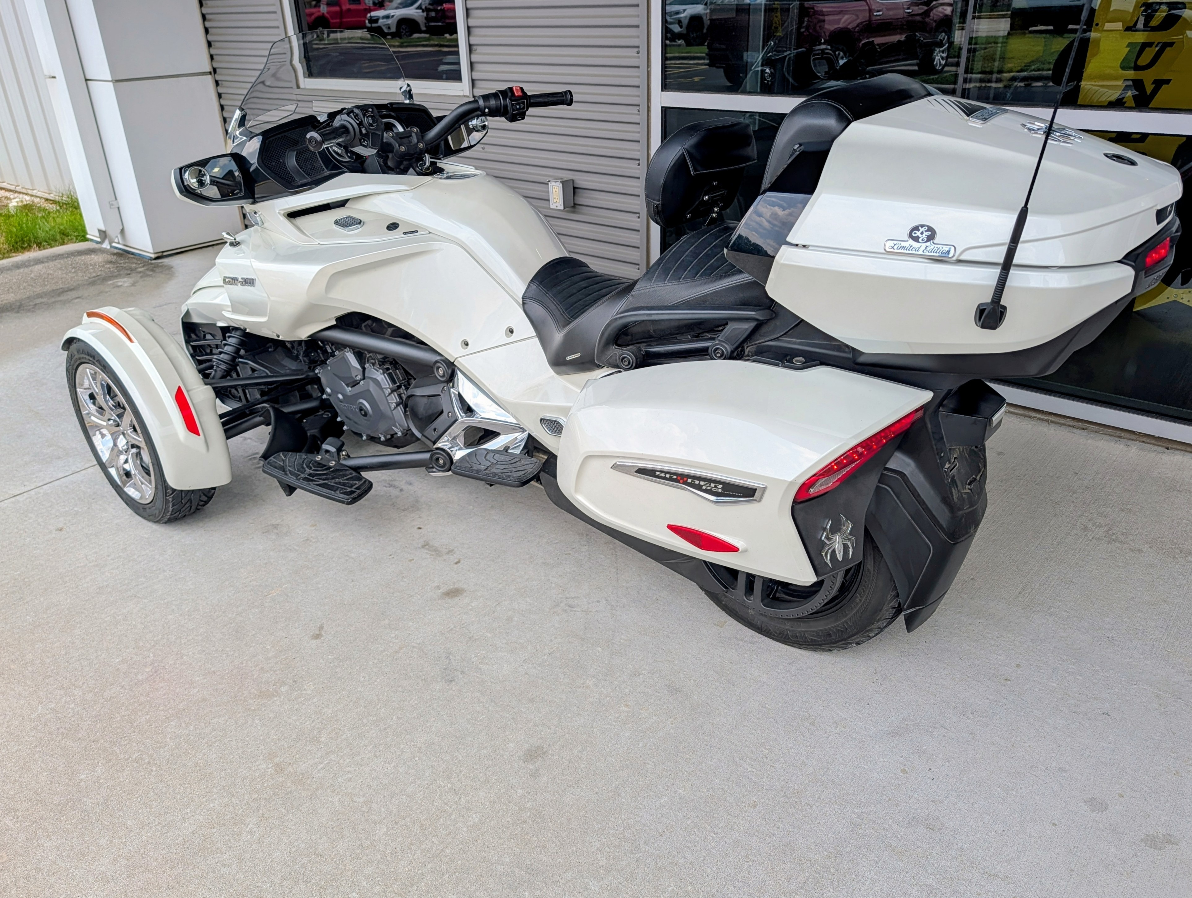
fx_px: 828
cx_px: 596
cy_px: 449
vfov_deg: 56.9
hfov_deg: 71.5
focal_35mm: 24
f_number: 1.68
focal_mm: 6.9
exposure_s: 1/560
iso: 21
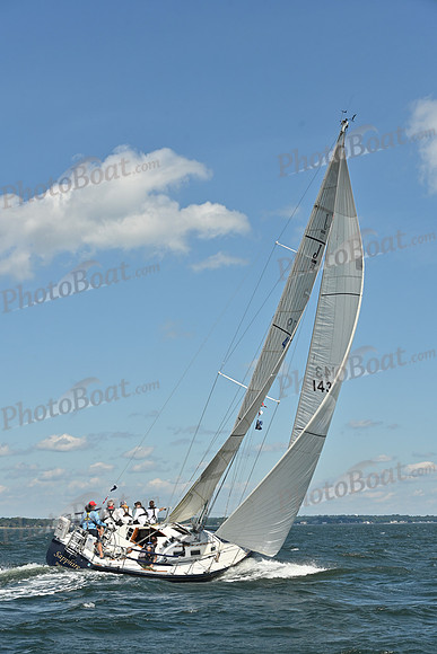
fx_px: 1274
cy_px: 327
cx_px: 218
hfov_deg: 19.5
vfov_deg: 28.8
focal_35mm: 70
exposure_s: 1/1250
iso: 250
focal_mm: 70
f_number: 8
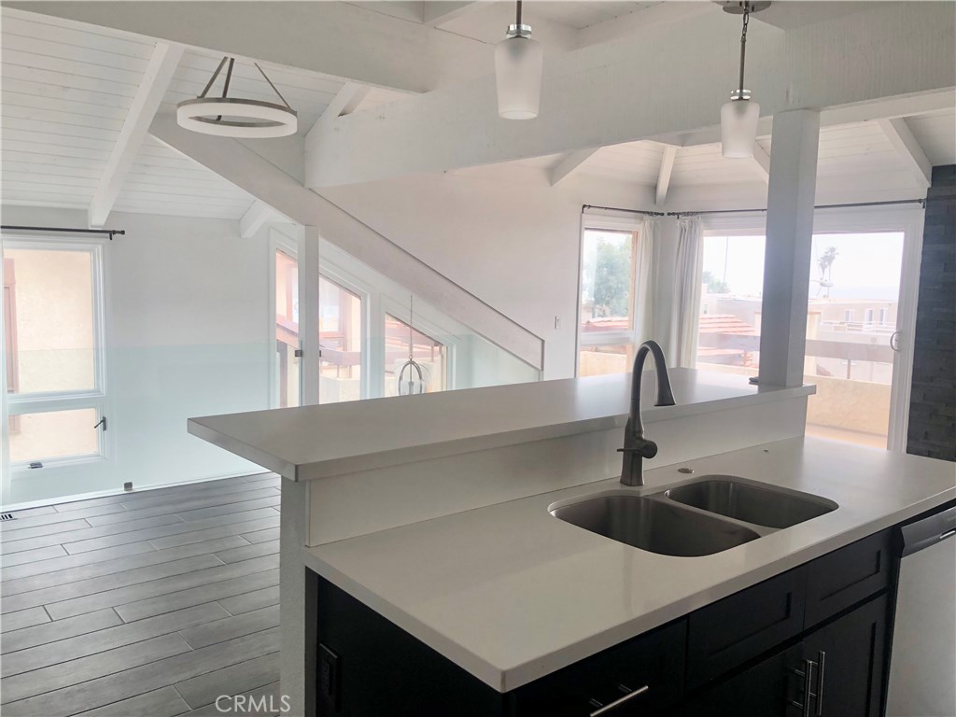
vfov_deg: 49.7
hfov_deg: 63.4
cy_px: 358
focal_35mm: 28
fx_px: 773
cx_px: 478
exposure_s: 1/120
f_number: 1.8
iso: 40
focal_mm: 4
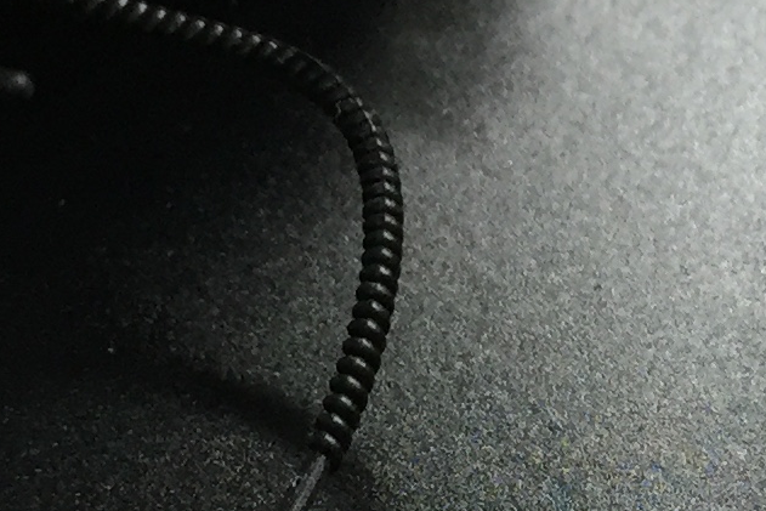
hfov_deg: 12.9
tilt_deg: -41.2
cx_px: 846
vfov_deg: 8.8
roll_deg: +0.1
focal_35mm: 156
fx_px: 3320
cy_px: 266
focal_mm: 4.15
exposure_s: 1/33
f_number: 2.2
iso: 50
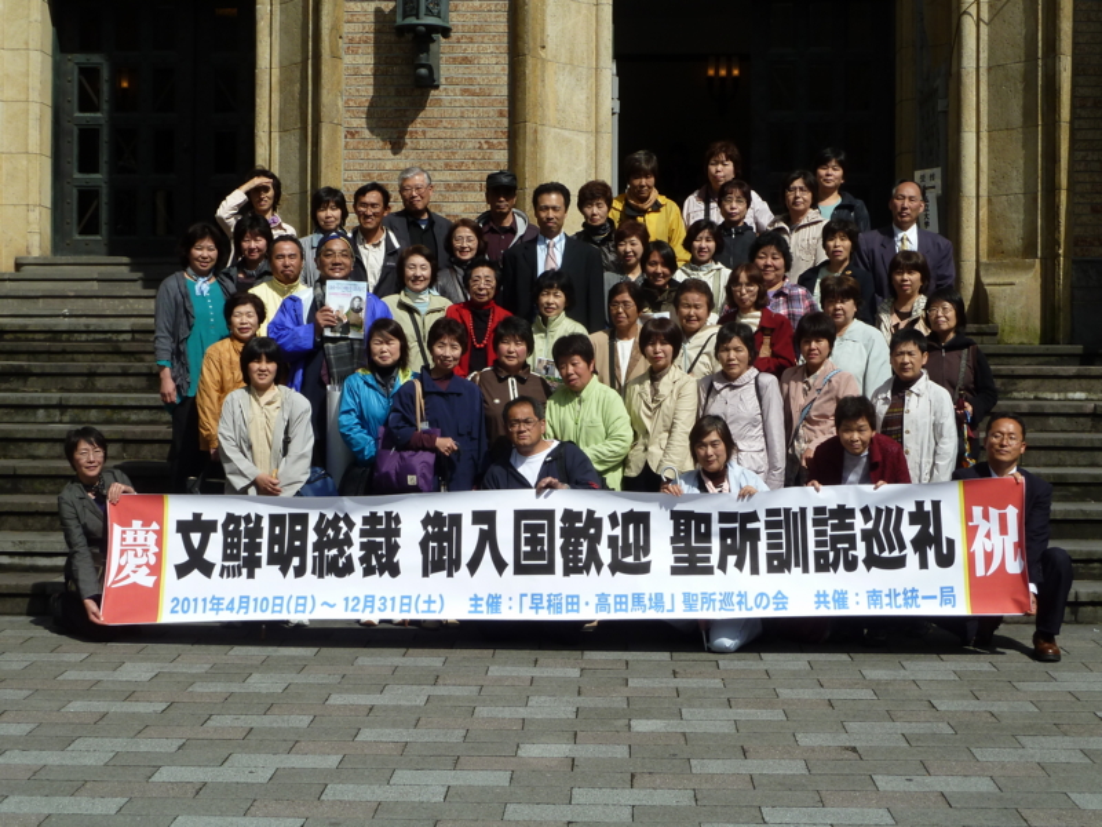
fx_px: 1878
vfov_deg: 24.8
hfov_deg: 32.7
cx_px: 551
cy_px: 414
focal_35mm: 59
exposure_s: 1/500
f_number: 5.6
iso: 80
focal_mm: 9.7
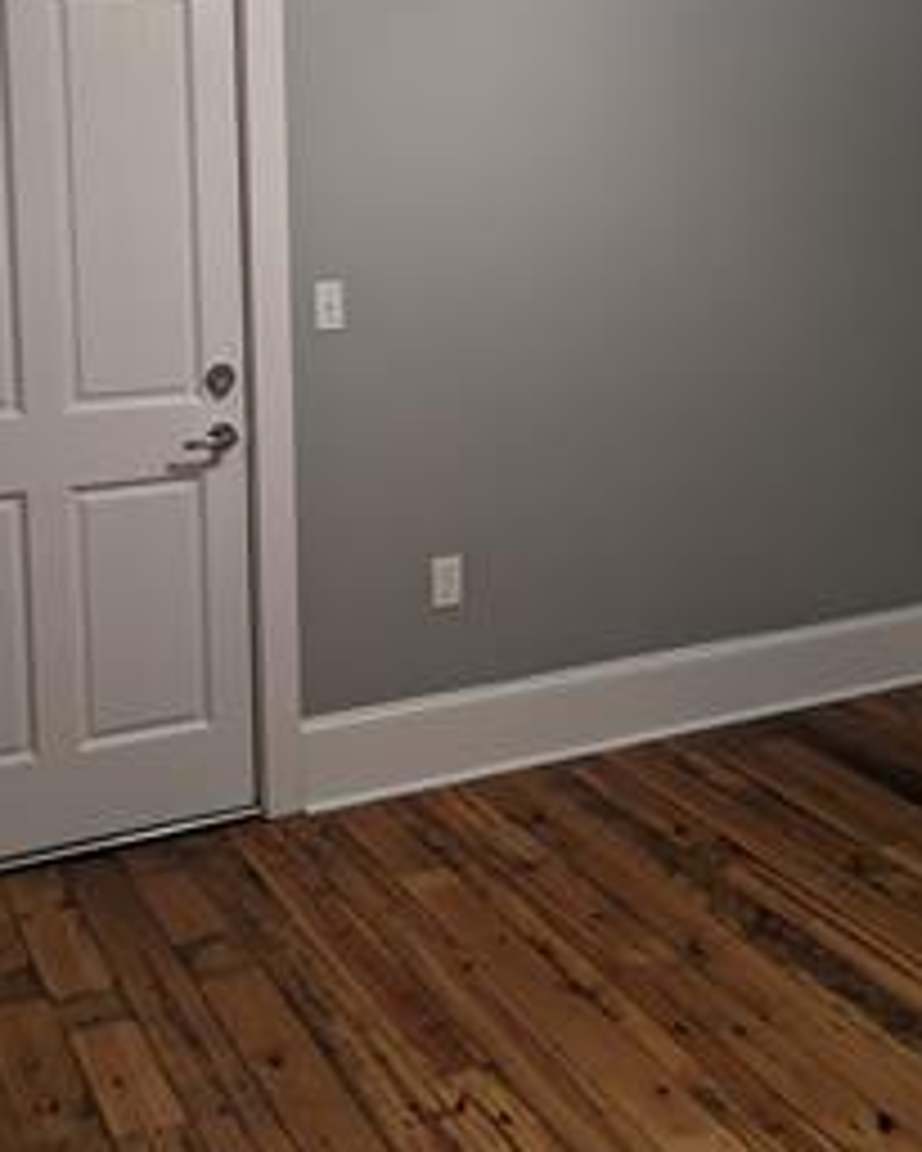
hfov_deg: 34.2
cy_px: 338
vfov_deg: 41.2
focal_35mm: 44
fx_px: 1500
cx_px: 479
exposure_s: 1/120
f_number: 1.85
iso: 444
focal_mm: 6.81
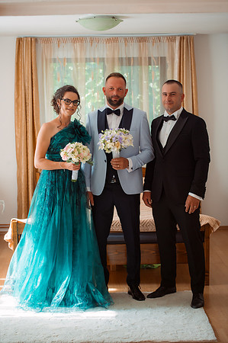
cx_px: 114
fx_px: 666
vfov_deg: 28.9
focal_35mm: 70
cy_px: 172
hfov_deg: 19.4
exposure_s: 1/250
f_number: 4
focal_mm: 70
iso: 1000
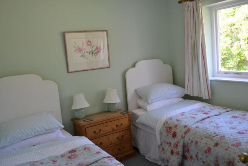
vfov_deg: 40.0
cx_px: 124
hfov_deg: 57.2
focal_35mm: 33
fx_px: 227
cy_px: 83
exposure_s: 1/80
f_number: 4.5
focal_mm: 22
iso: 400
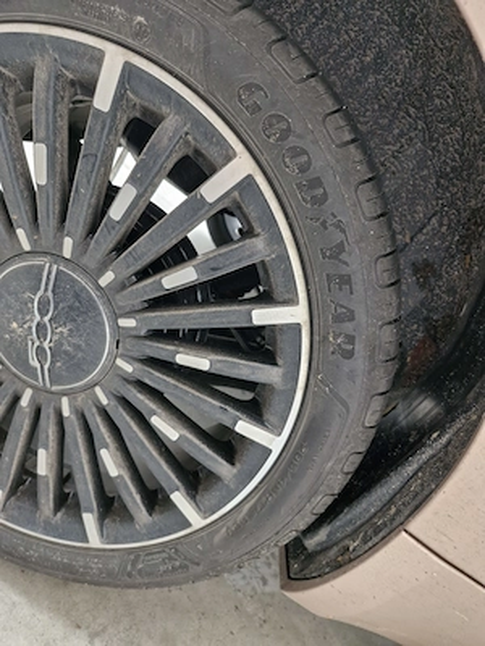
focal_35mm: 23
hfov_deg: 58.9
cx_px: 242
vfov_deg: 73.9
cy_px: 323
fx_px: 430
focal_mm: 5.54
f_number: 1.8
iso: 800
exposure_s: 1/100
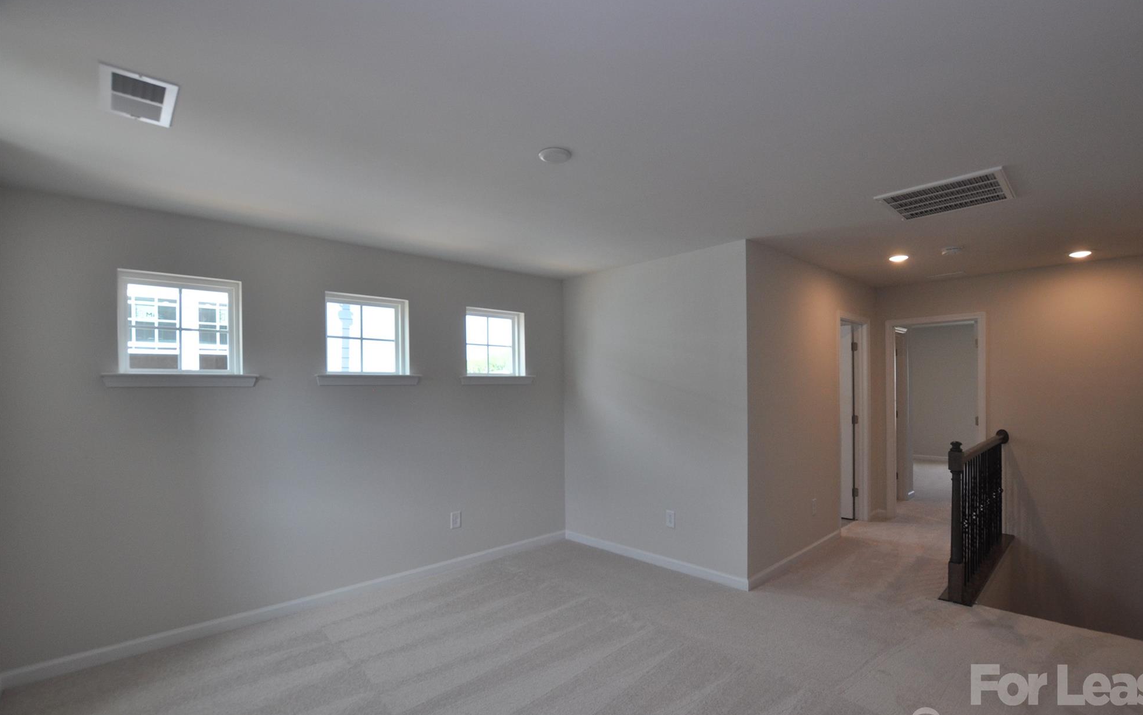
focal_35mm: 16
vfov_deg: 71.2
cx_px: 597
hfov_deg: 97.7
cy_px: 381
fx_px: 498
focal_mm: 10
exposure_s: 1/125
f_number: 5.6
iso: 400
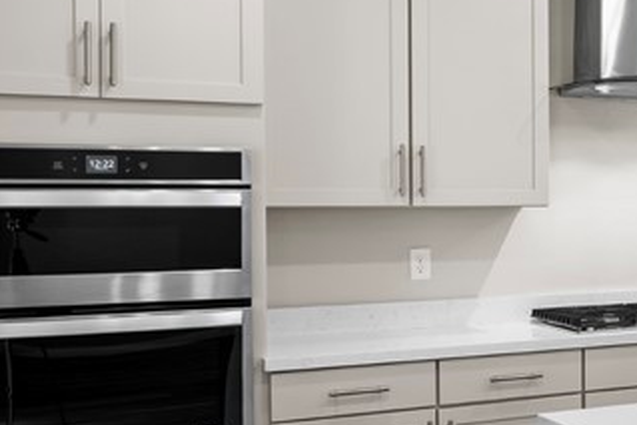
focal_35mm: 68
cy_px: 213
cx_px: 873
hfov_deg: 24.9
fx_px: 1204
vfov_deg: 20.0
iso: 400
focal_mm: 20
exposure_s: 1/6
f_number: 8
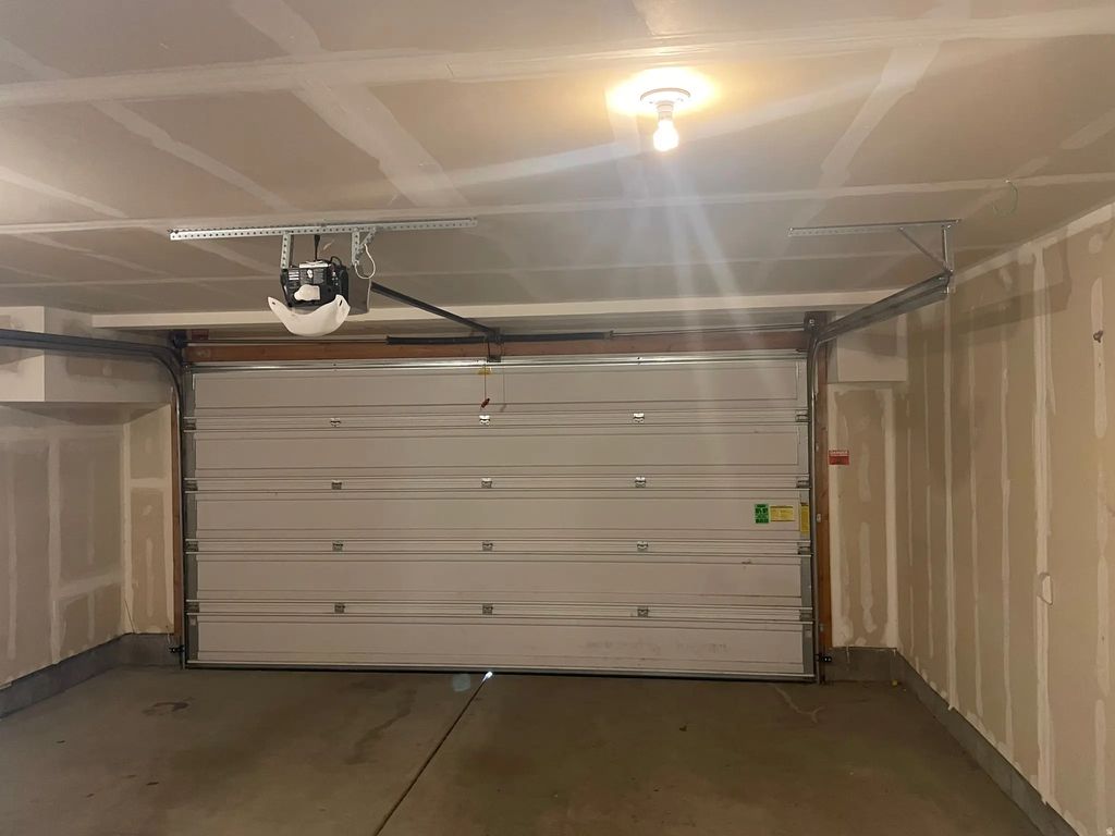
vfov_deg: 53.1
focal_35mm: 26
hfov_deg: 67.3
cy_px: 418
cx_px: 558
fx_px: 837
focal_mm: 4.2
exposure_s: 1/40
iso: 500
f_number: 1.6
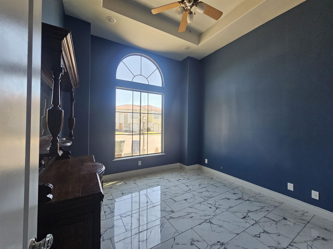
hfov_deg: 106.2
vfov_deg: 89.9
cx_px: 166
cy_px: 124
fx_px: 125
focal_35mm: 13
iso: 250
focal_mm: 2.2
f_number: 2.2
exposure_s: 1/60
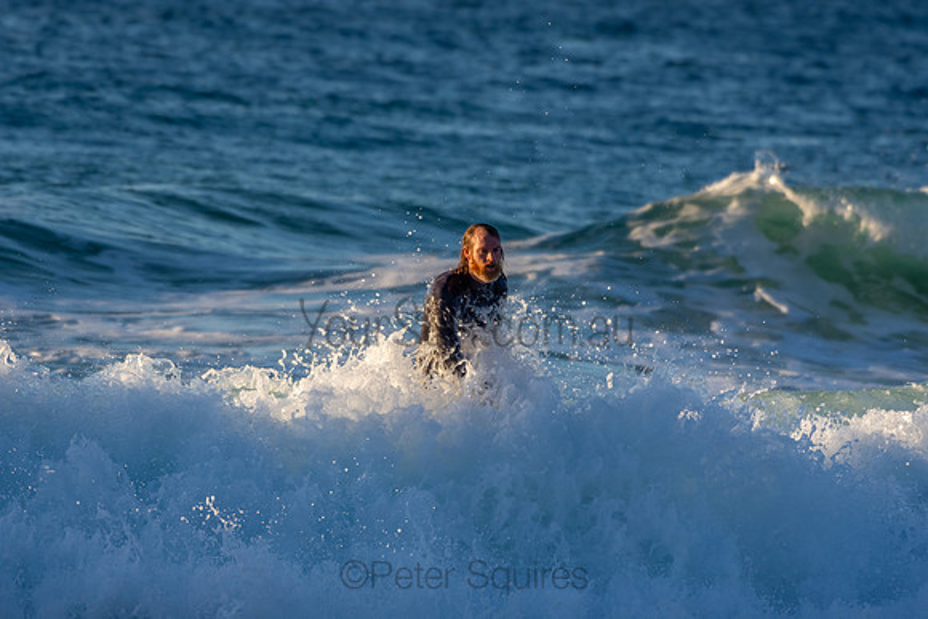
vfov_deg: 2.6
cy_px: 310
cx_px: 464
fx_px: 13536
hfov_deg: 3.9
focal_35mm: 525
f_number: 5.6
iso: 450
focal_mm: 350
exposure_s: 1/1250
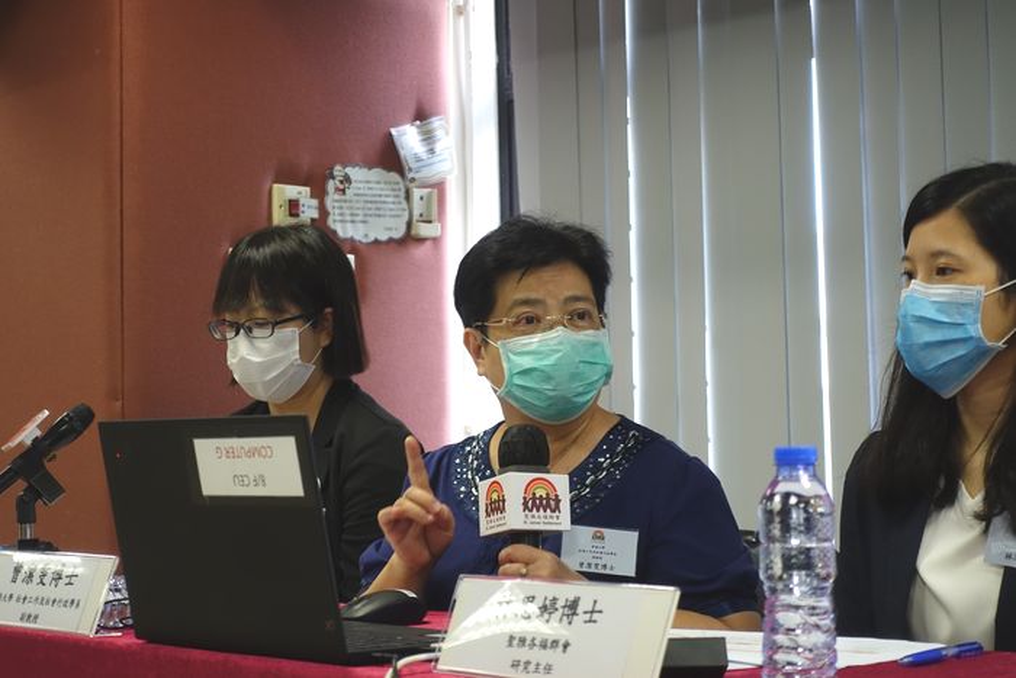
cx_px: 508
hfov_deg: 28.8
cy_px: 339
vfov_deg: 19.5
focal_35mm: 70
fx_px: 1976
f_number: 2.8
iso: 640
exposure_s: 1/80
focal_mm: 25.7
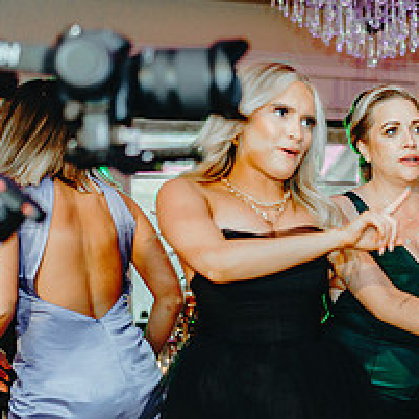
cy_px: 303
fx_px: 1178
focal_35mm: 86
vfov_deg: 20.1
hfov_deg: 18.3
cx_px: 590
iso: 1250
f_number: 2
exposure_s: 1/250
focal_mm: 35
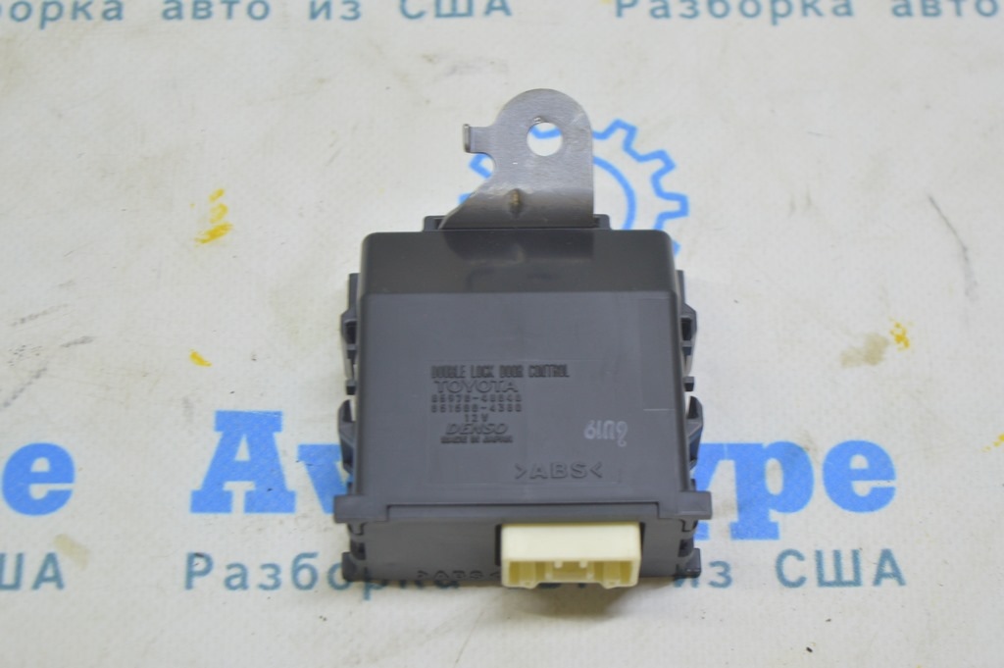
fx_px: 2299
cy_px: 334
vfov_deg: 16.5
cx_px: 502
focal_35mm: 82
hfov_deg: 24.6
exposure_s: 1/20
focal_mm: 55
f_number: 5.6
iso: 400
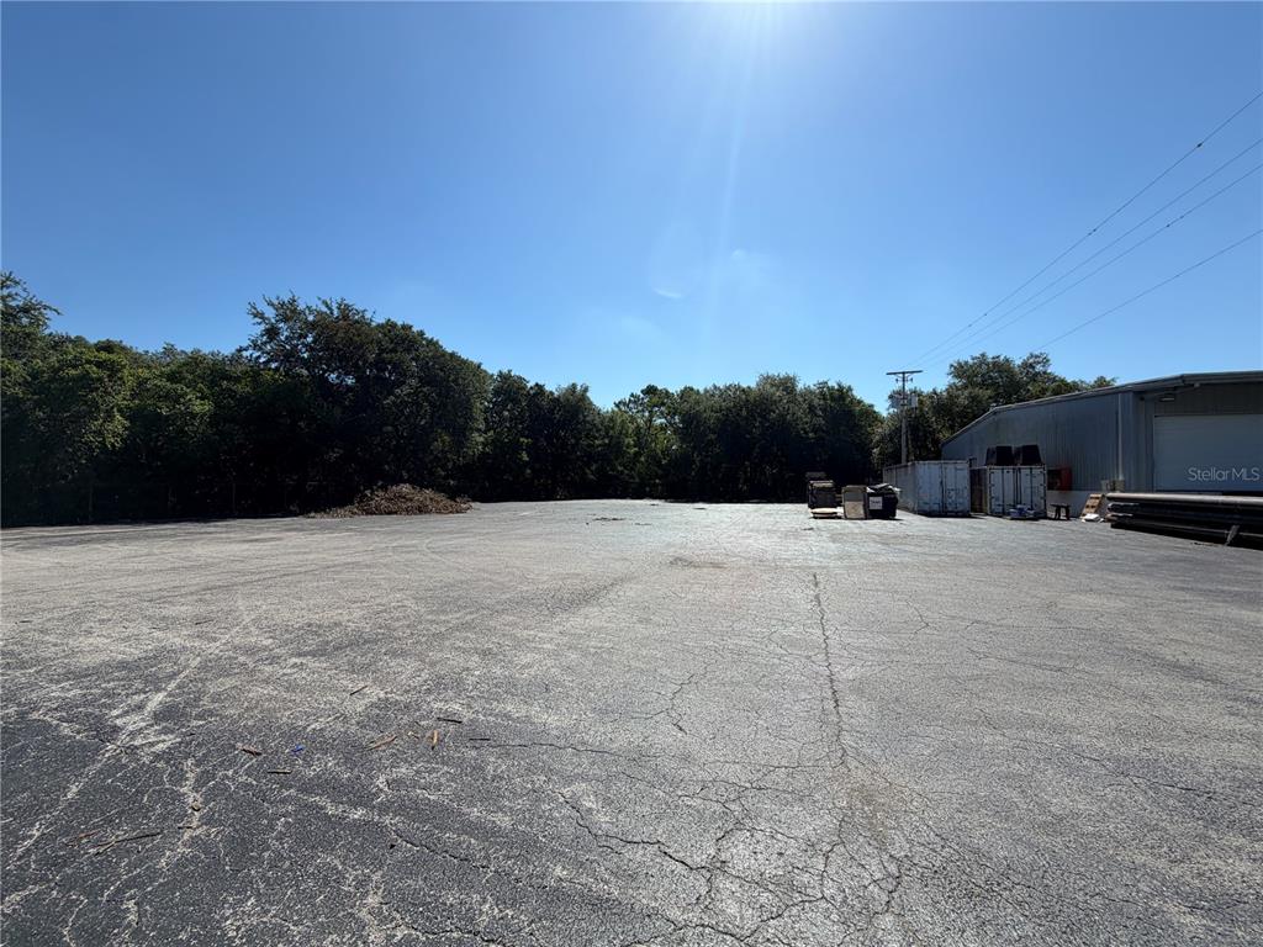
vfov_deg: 85.7
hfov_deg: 102.1
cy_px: 474
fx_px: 511
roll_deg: +0.1
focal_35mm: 14
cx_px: 632
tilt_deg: +2.1
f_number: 2.2
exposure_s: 1/1145
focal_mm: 2.22
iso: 20
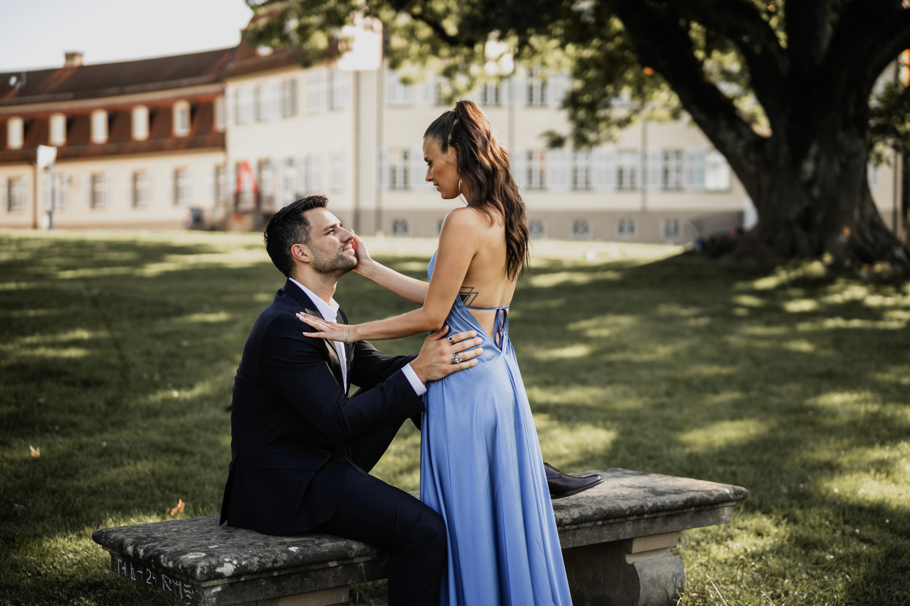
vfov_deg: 27.0
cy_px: 303
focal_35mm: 50
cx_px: 455
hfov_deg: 39.6
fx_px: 1264
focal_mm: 50
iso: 100
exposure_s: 1/1000
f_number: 1.8
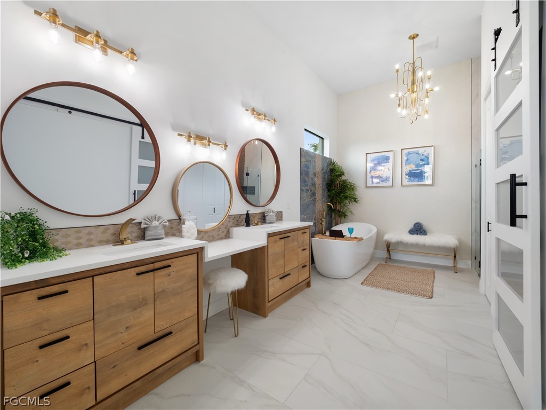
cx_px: 273
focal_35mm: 14
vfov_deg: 85.7
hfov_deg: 102.1
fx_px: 221
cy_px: 205
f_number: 7.1
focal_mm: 7
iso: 200
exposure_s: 1/13
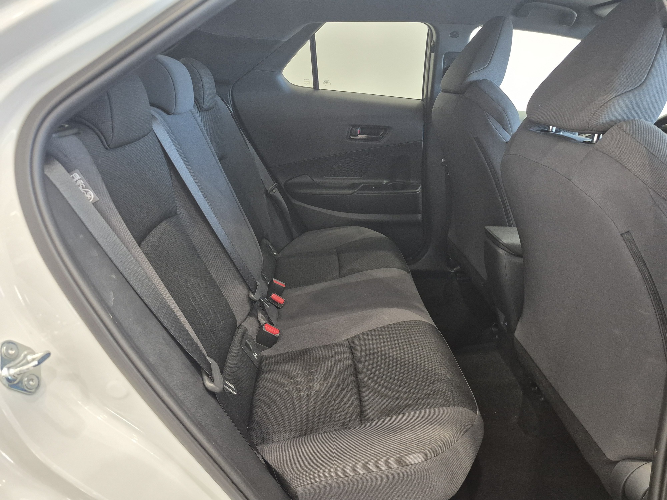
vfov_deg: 58.9
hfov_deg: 73.9
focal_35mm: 23
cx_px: 334
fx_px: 443
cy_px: 250
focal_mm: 5.4
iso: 800
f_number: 1.8
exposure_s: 1/100
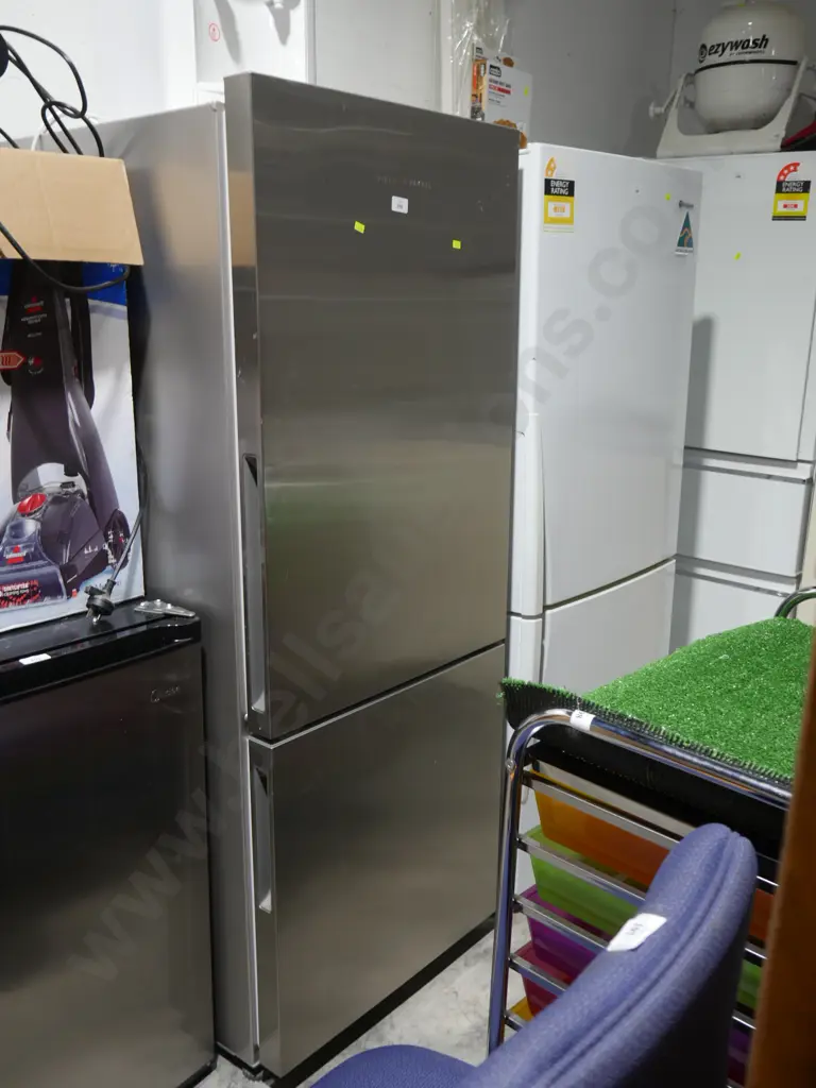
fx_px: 1006
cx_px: 408
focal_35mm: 32
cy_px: 544
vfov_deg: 56.8
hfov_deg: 44.2
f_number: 3.6
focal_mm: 16
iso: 320
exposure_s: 1/60
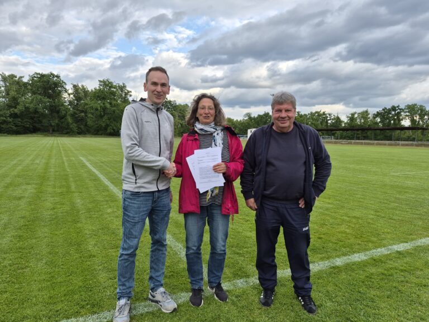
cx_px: 214
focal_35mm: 23
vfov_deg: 58.9
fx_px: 285
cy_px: 161
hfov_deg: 73.9
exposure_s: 1/1324
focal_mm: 5.4
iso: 80
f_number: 1.8
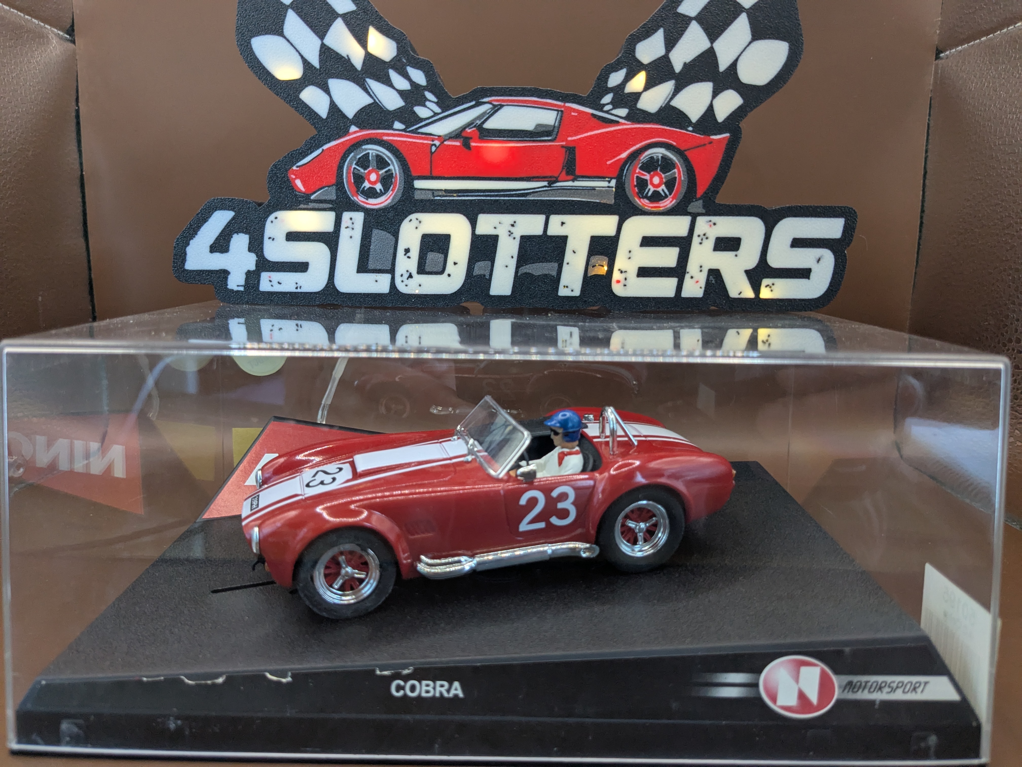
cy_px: 384
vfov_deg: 51.4
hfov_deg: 65.3
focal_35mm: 27
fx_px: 797
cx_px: 511
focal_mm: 4.38
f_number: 1.73
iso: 203
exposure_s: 1/50
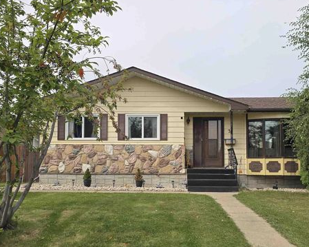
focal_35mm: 32
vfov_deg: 45.4
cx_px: 168
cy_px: 155
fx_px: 293
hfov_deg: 55.6
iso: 12
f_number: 1.7
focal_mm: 6.3
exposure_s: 1/471
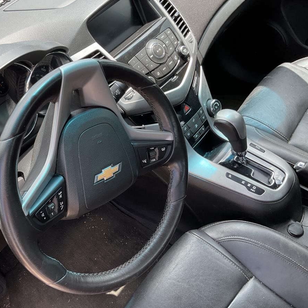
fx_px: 372
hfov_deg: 44.1
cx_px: 97
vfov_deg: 44.9
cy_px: 149
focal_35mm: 37
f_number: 1.8
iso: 16
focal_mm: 3
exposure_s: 1/138
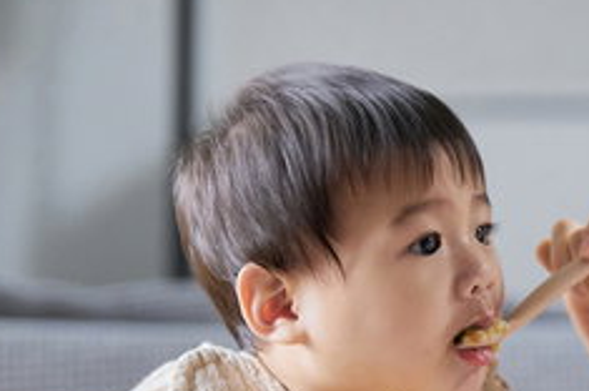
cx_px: 756
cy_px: 312
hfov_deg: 12.8
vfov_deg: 8.8
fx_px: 2532
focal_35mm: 155
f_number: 1.6
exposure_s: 1/640
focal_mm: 50
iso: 640
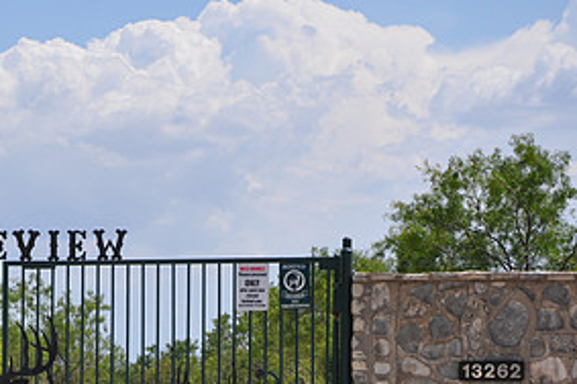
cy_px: 377
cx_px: 43
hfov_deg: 12.7
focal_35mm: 160
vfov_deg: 8.5
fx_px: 2561
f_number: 9
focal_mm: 52
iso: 200
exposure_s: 1/320
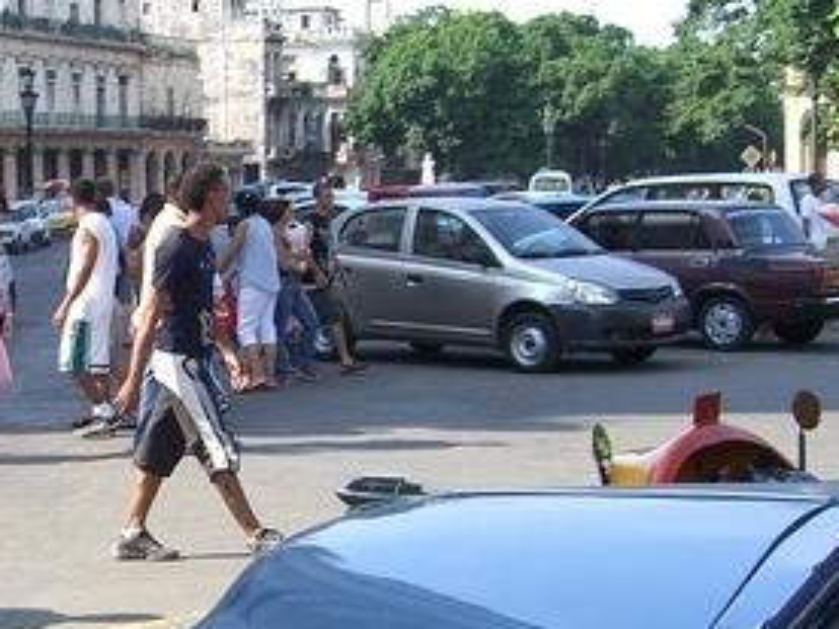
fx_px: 2133
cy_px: 365
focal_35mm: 88
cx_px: 0
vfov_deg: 16.8
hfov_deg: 21.5
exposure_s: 1/200
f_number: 4
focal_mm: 7.9
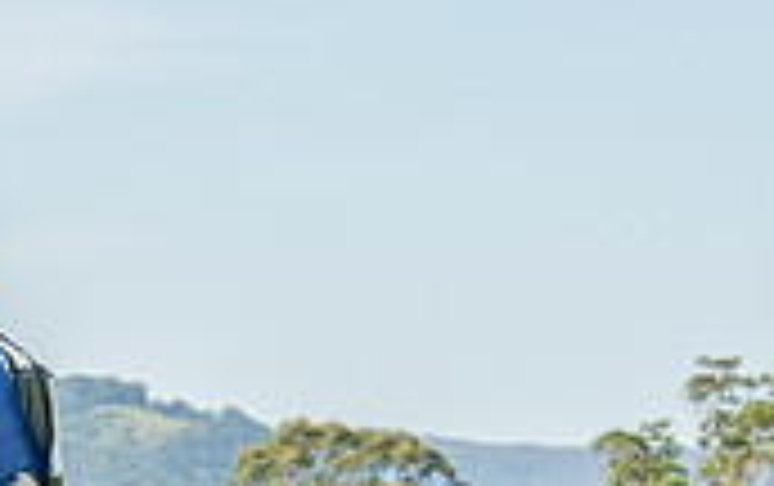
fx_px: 7477
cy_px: 807
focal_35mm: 354
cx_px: 117
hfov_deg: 5.9
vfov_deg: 3.7
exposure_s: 1/2000
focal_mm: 64
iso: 800
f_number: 5.6
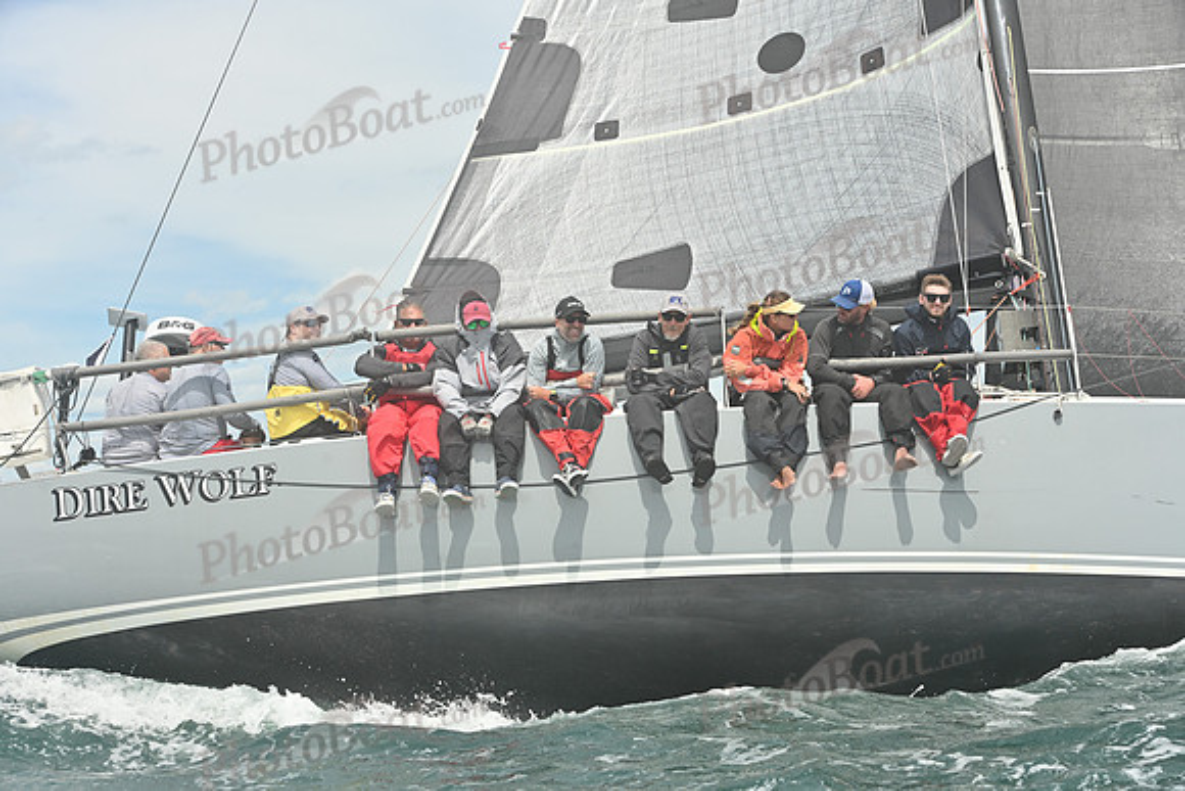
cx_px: 592
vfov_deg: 19.5
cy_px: 396
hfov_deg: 28.8
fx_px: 2305
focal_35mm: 70
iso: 320
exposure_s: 1/1250
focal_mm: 70
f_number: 9
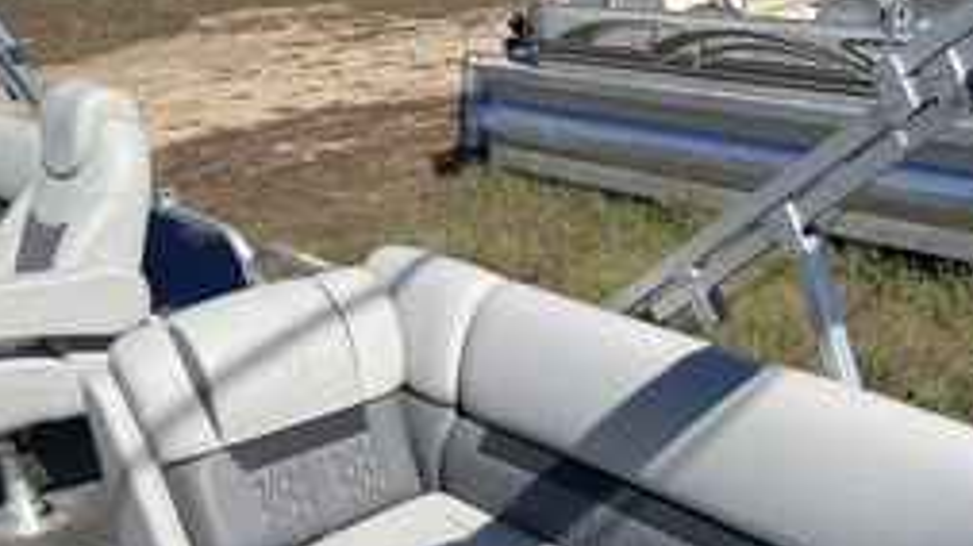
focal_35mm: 50
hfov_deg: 41.2
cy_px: 554
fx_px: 1289
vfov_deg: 22.9
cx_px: 569
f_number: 1.8
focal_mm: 3
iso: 25
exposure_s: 1/2227
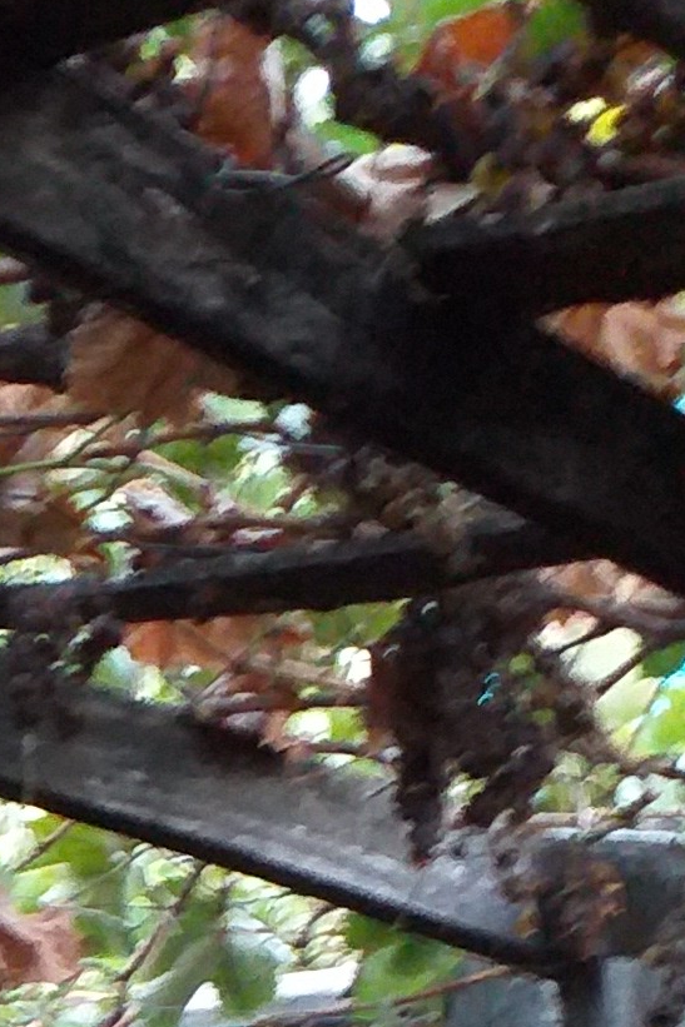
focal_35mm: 136
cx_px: -1202
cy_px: 2295
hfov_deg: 8.7
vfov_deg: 12.5
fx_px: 3883
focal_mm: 3.6
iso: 160
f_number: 1.9
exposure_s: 1/33
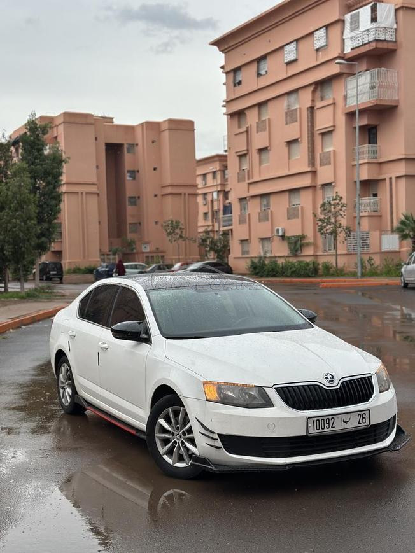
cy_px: 276
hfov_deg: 30.3
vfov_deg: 39.7
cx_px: 208
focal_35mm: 48
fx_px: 767
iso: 80
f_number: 1.78
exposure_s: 1/2114
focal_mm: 6.86
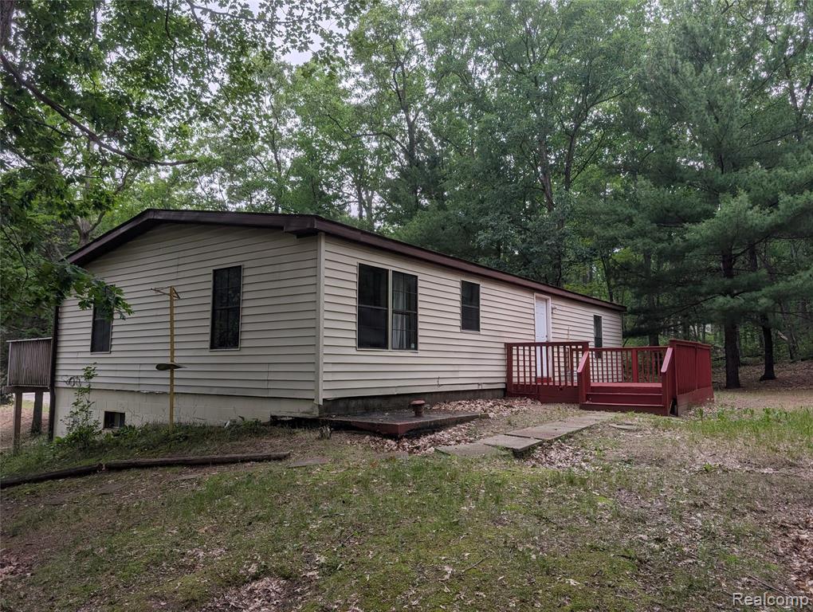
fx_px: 564
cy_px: 306
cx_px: 406
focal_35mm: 24
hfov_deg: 71.5
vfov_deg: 56.9
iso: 21
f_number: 1.68
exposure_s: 1/1587
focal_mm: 6.9
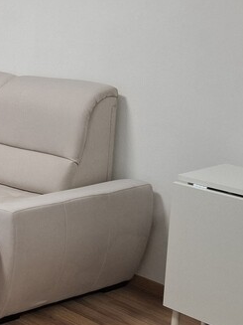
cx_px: -186
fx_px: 674
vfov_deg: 27.0
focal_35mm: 72
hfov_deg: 17.0
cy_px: 157
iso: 200
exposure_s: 1/50
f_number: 1.8
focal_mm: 5.54
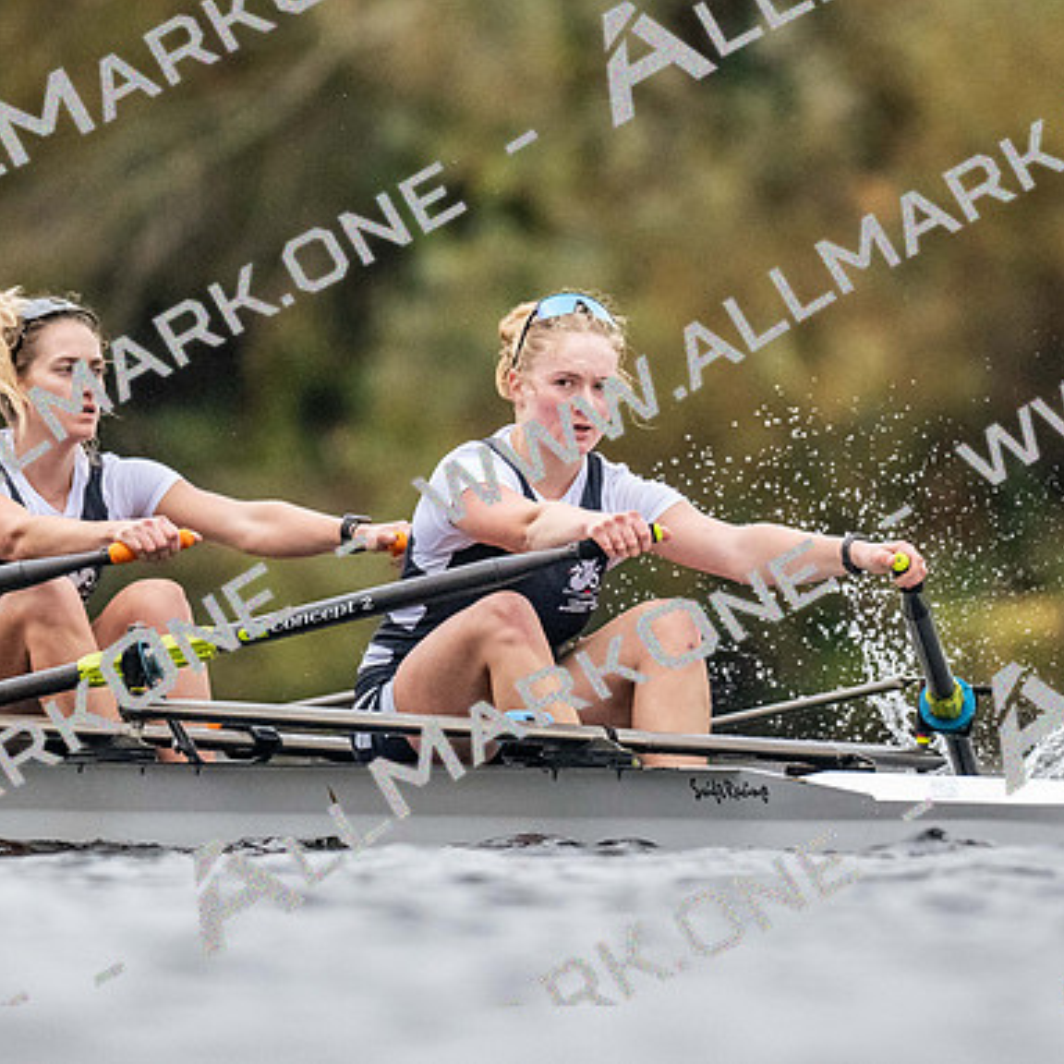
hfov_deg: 1.5
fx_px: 40165
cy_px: 532
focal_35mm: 1155
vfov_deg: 1.5
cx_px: 754
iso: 4500
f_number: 4
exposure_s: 1/2500
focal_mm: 600
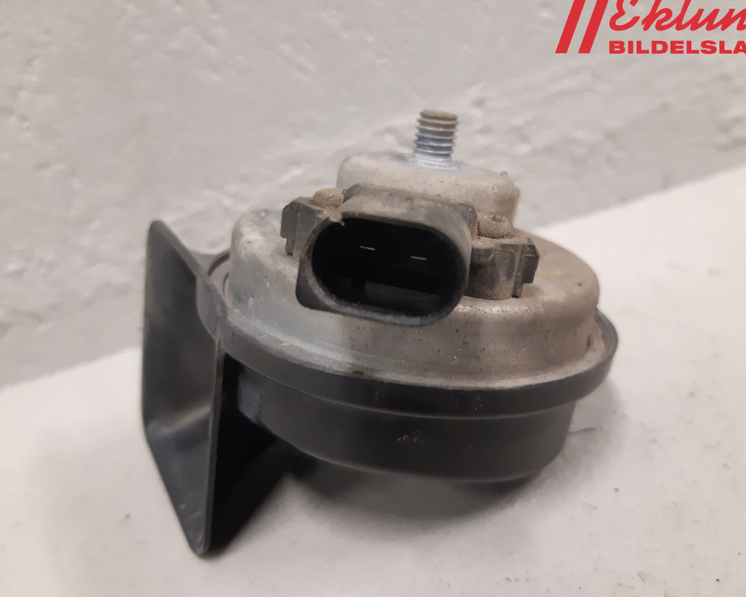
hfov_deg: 62.2
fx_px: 618
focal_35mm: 28
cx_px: 390
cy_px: 294
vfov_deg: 51.5
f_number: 1.7
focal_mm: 3.93
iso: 250
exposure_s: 1/50
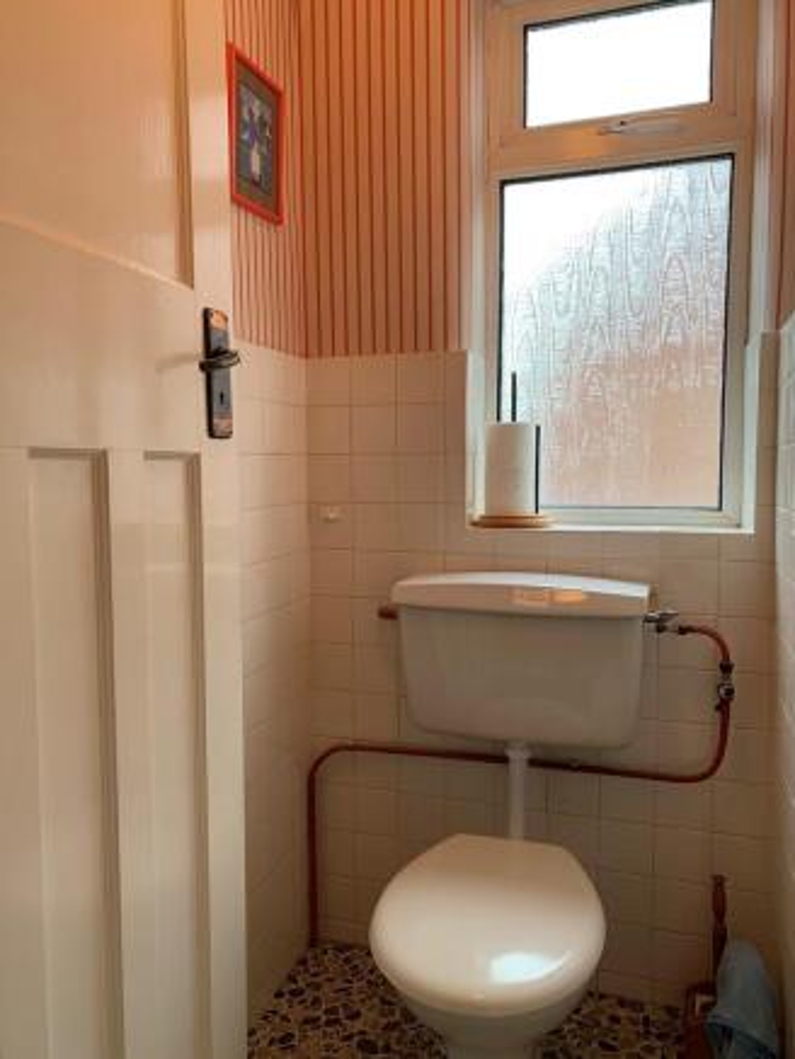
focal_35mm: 26
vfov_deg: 67.3
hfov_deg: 53.1
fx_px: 796
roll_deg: +0.4
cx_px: 398
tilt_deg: -3.9
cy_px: 530
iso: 50
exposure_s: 1/50
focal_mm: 4.25
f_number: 1.8
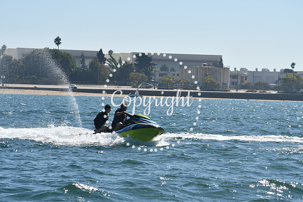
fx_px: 1574
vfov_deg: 7.3
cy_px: 101
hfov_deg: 11.0
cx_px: 152
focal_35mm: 187
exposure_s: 1/400
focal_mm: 125
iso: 100
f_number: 10
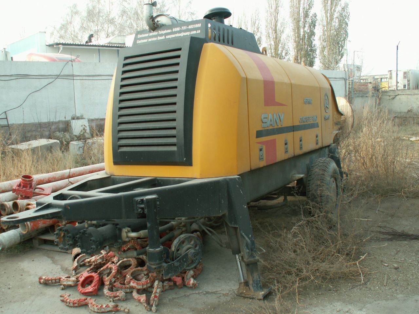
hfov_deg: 52.6
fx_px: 424
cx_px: 210
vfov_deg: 40.7
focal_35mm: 35
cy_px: 157
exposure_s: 1/60
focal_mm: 5.86
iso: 50
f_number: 3.5
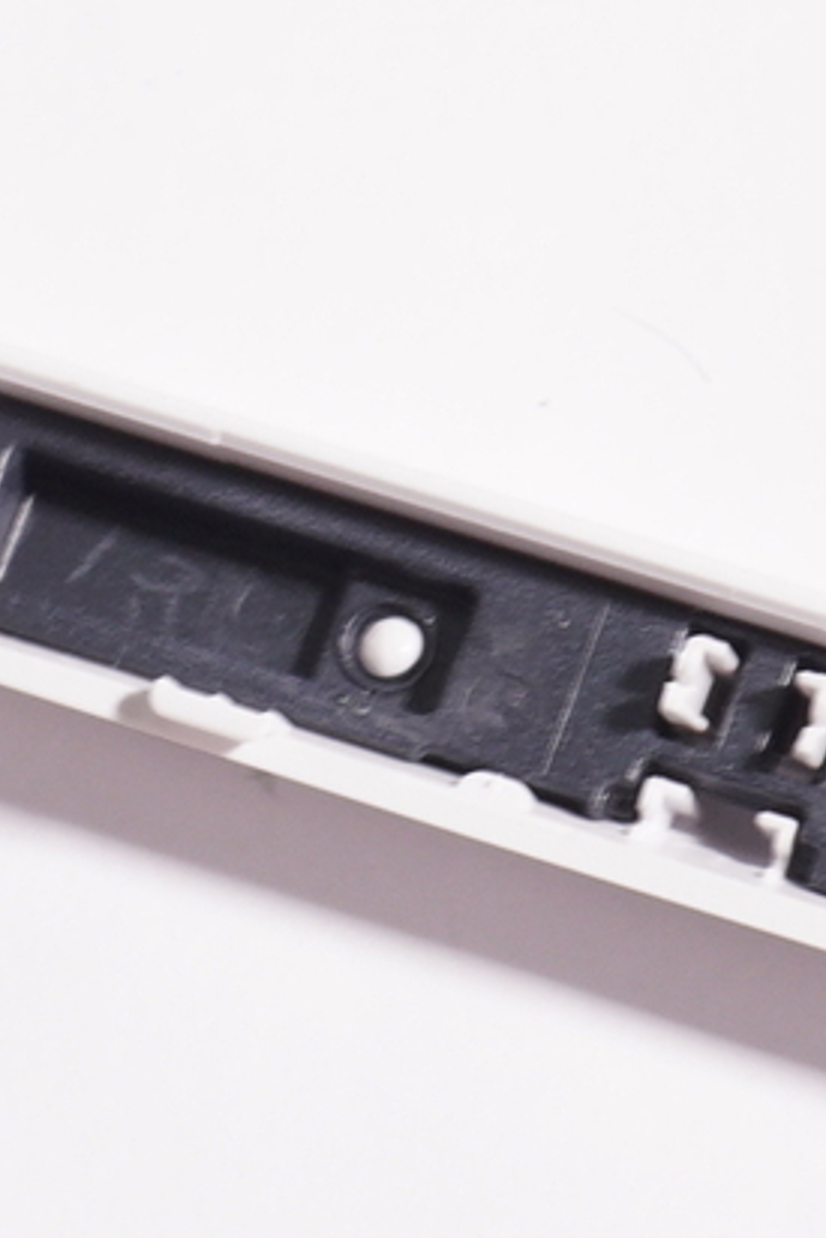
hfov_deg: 6.8
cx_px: -51
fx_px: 6877
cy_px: 535
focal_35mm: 200
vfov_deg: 10.3
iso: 125
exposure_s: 1/13
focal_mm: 22
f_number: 5.6
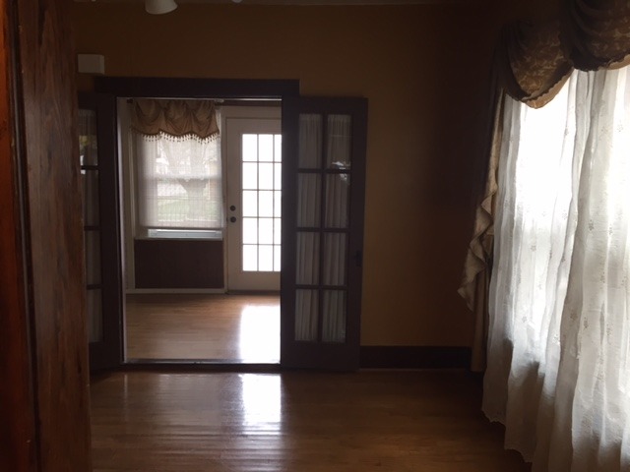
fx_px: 528
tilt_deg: -7.1
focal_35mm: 29
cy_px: 236
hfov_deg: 61.7
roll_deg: -0.1
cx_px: 315
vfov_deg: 48.2
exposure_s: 1/30
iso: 64
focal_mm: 4.15
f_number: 2.2
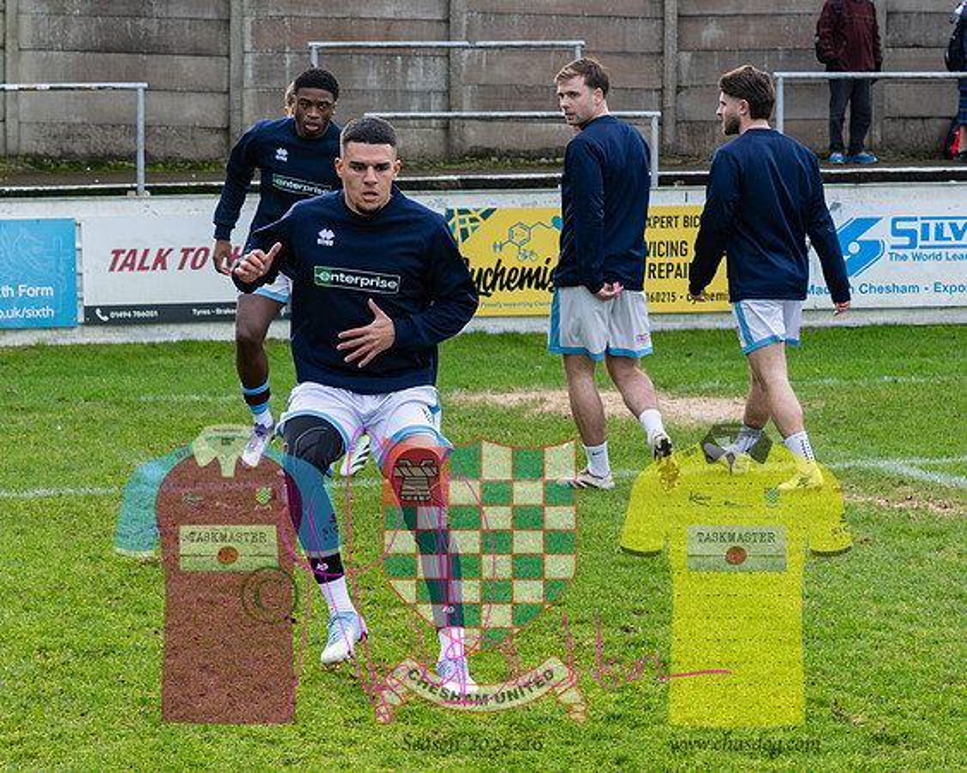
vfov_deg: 12.9
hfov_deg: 16.1
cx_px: 299
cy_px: 460
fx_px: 3410
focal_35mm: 119
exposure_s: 1/1250
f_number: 4.5
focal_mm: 40
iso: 1000
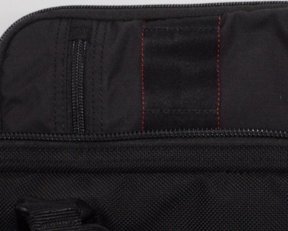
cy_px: 312
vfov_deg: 9.8
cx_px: 249
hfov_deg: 12.4
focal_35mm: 154
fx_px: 1313
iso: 1600
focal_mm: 32
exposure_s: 1/125
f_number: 8
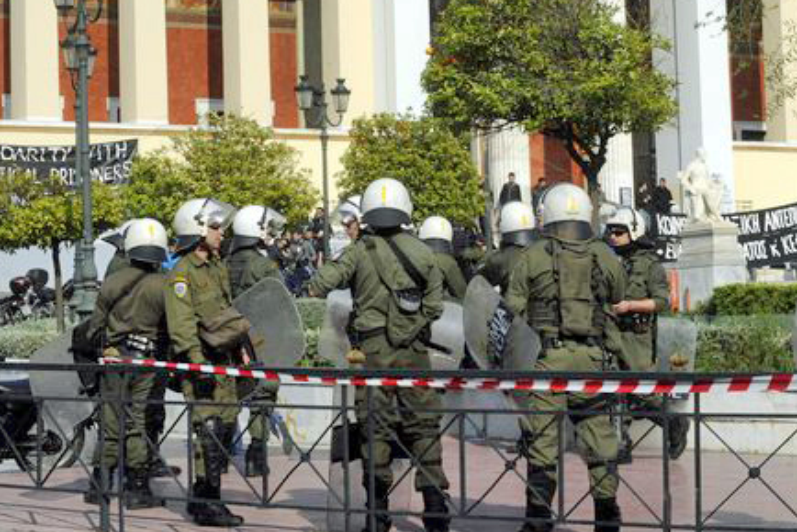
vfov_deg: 11.8
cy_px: 183
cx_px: 505
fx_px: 2570
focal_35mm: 116
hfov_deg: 17.6
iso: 1600
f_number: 18
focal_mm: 80
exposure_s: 1/1250
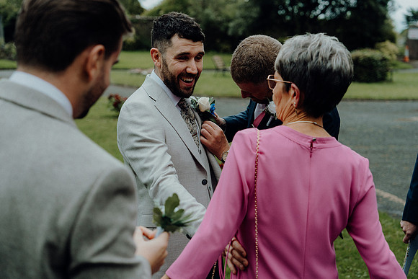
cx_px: 209
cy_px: 140
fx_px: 674
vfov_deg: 23.4
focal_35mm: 58
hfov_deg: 34.5
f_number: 3.5
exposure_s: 1/250
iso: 160
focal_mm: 58
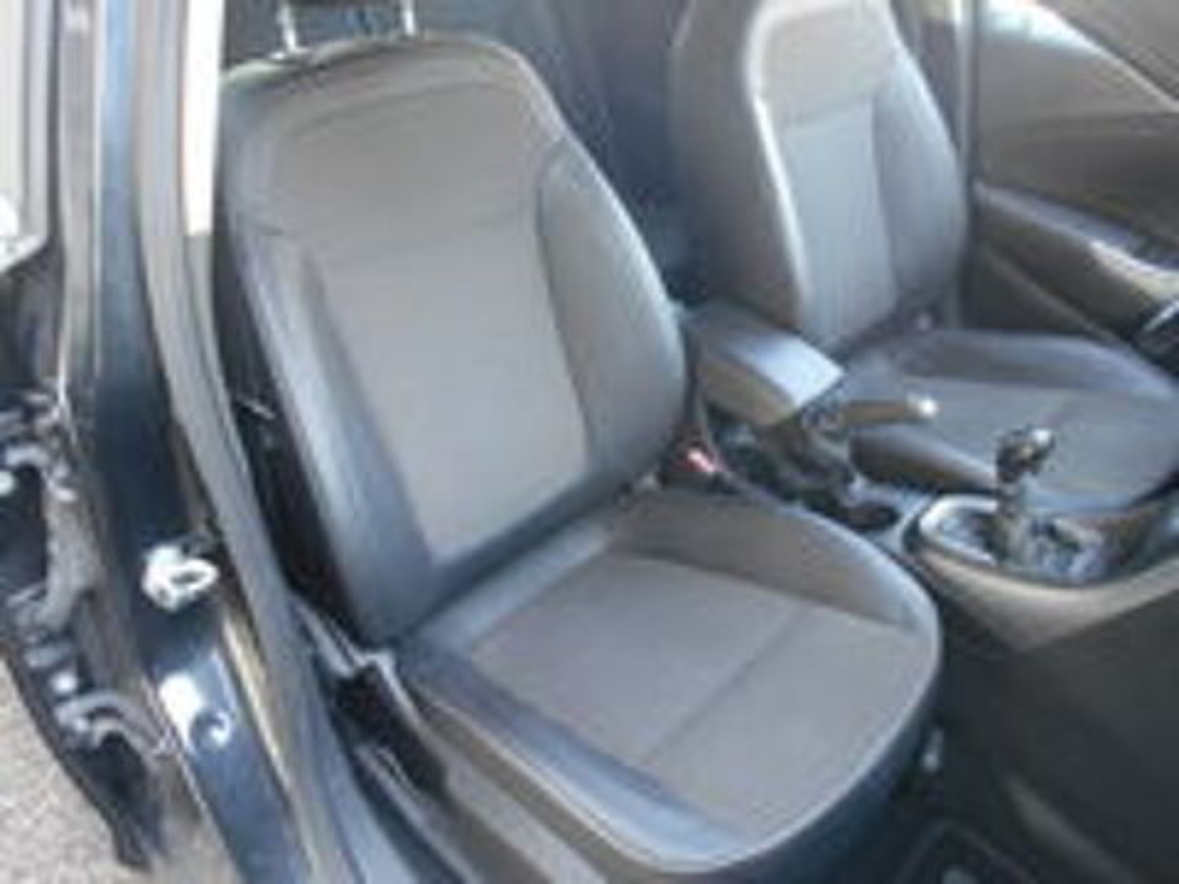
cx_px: 590
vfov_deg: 53.1
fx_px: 886
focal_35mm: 26
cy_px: 442
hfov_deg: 67.3
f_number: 3.2
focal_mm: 4.6
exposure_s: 1/30
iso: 250
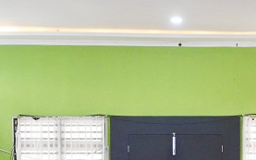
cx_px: 208
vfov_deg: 10.4
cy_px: 211
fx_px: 858
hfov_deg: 16.8
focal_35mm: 123
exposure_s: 1/125
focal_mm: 20
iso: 2000
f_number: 3.8
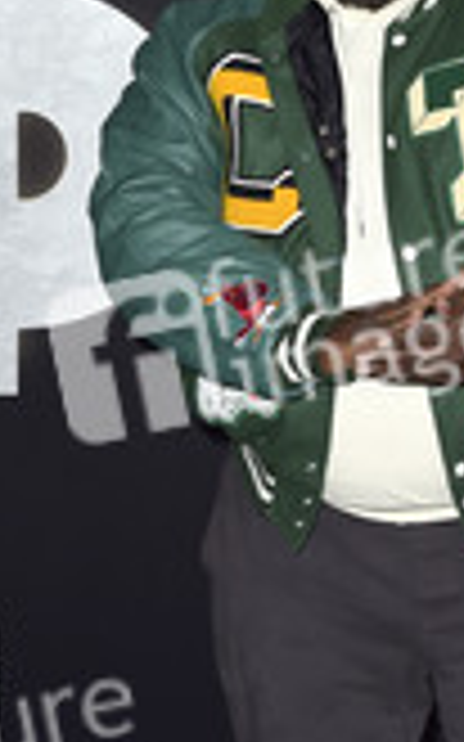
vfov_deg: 15.3
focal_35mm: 136
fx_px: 2754
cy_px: 562
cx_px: 412
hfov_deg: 9.6
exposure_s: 1/250
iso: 500
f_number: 6.3
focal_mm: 55
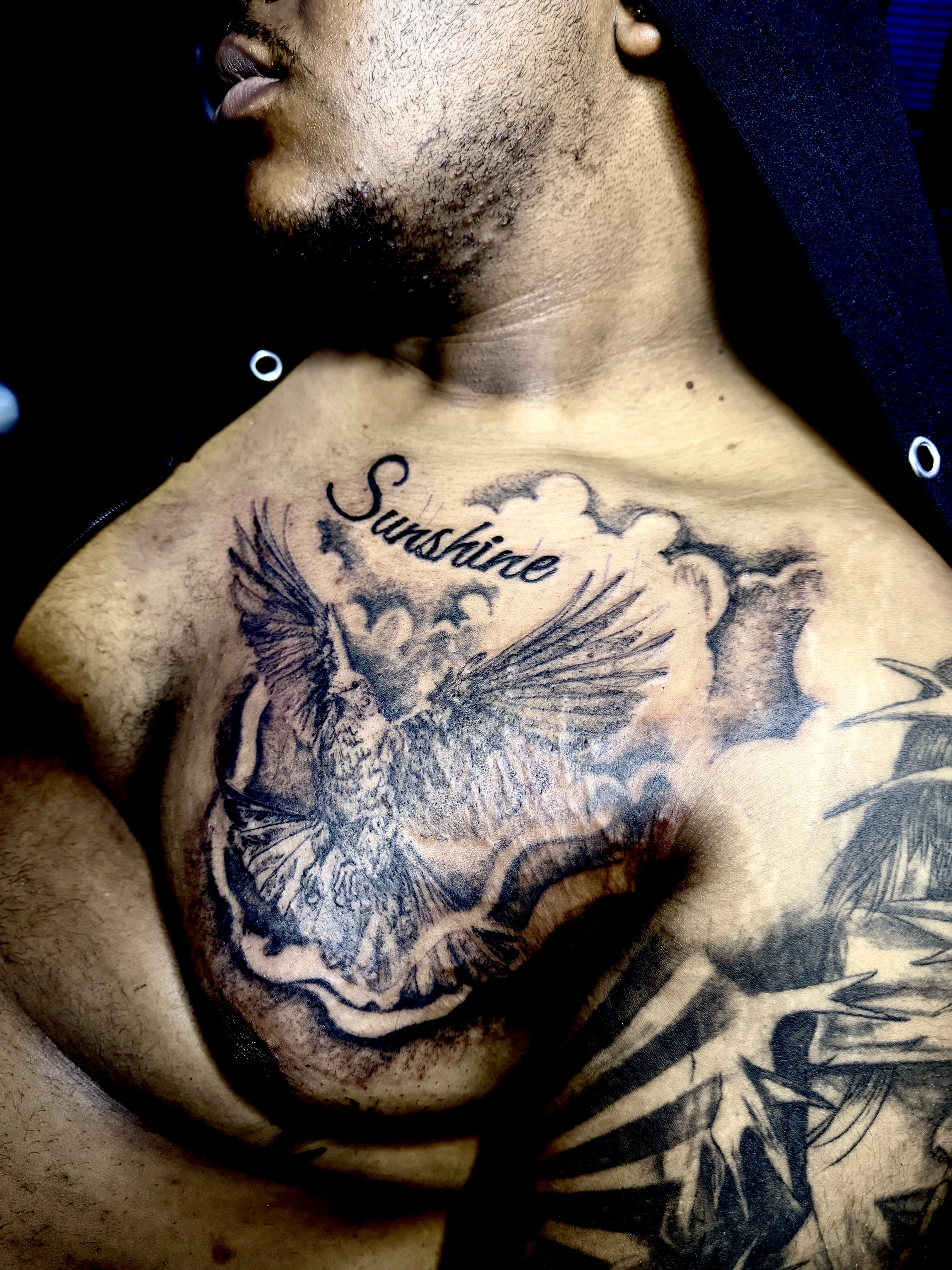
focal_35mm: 24
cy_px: 635
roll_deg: -1.9
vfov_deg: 71.6
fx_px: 880
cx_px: 476
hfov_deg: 56.8
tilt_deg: -37.6
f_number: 1.78
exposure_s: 1/60
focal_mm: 6.76
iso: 400
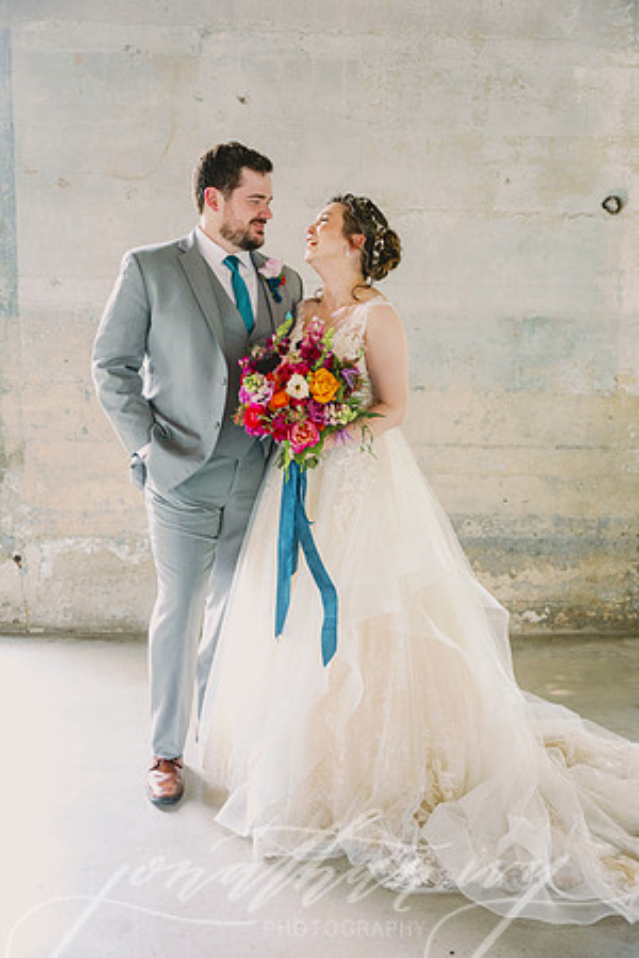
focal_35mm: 36
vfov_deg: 53.1
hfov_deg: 36.9
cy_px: 479
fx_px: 958
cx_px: 320
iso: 1000
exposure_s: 1/160
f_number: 2.8
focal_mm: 36
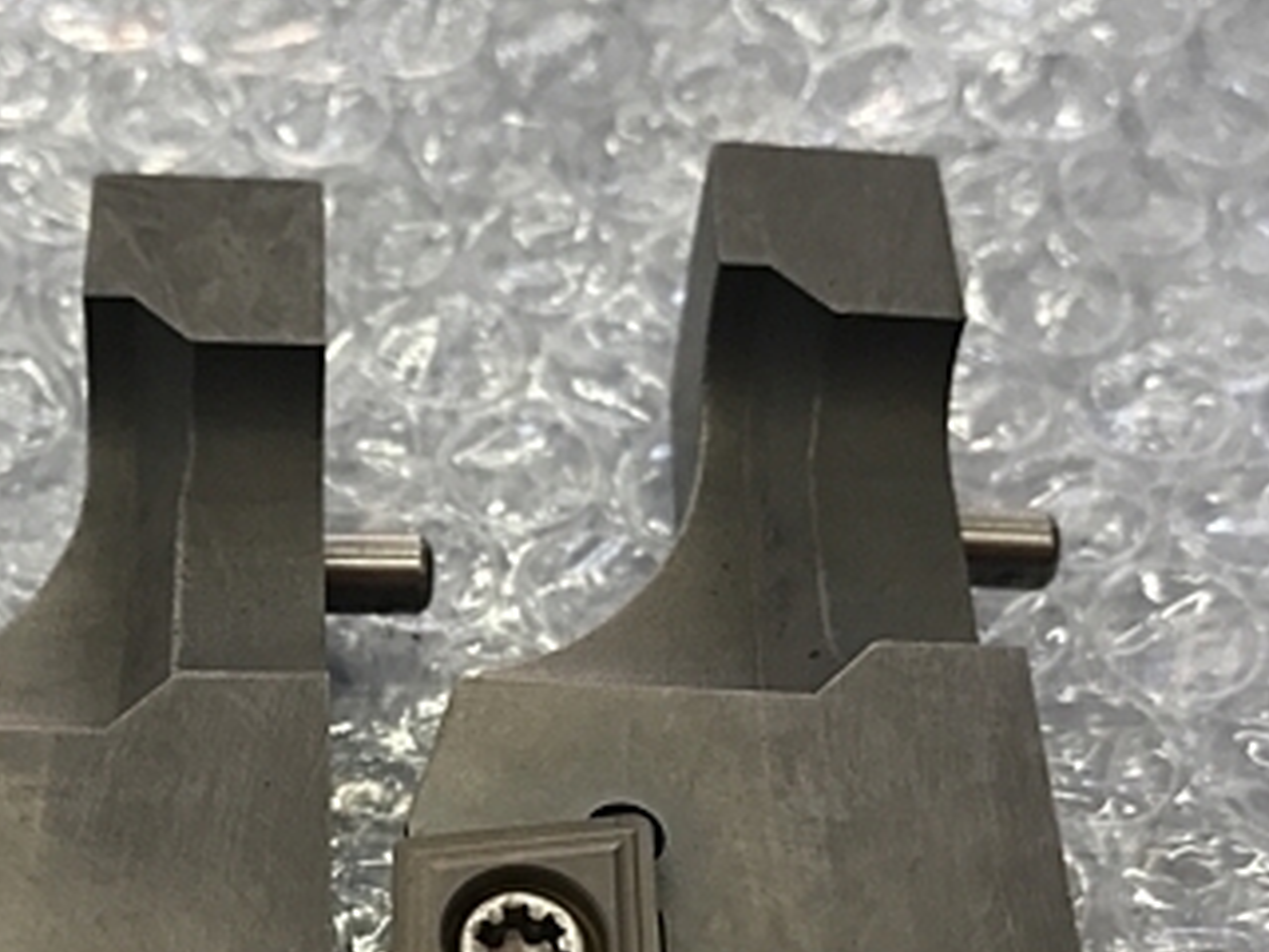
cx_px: 397
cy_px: 742
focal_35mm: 56
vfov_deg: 25.7
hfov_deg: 34.0
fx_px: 2053
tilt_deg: -54.8
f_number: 1.8
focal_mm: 3.99
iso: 25
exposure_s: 1/40
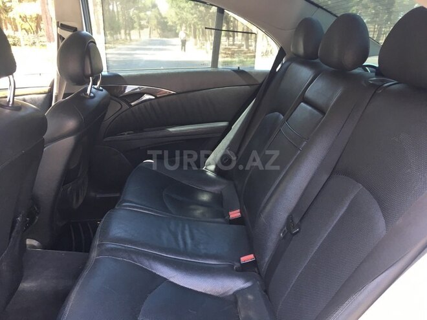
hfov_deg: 61.7
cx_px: 214
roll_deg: -0.1
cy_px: 160
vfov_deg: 48.2
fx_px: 358
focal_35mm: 29
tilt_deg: -18.5
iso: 32
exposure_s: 1/33
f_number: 2.2
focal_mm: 4.15
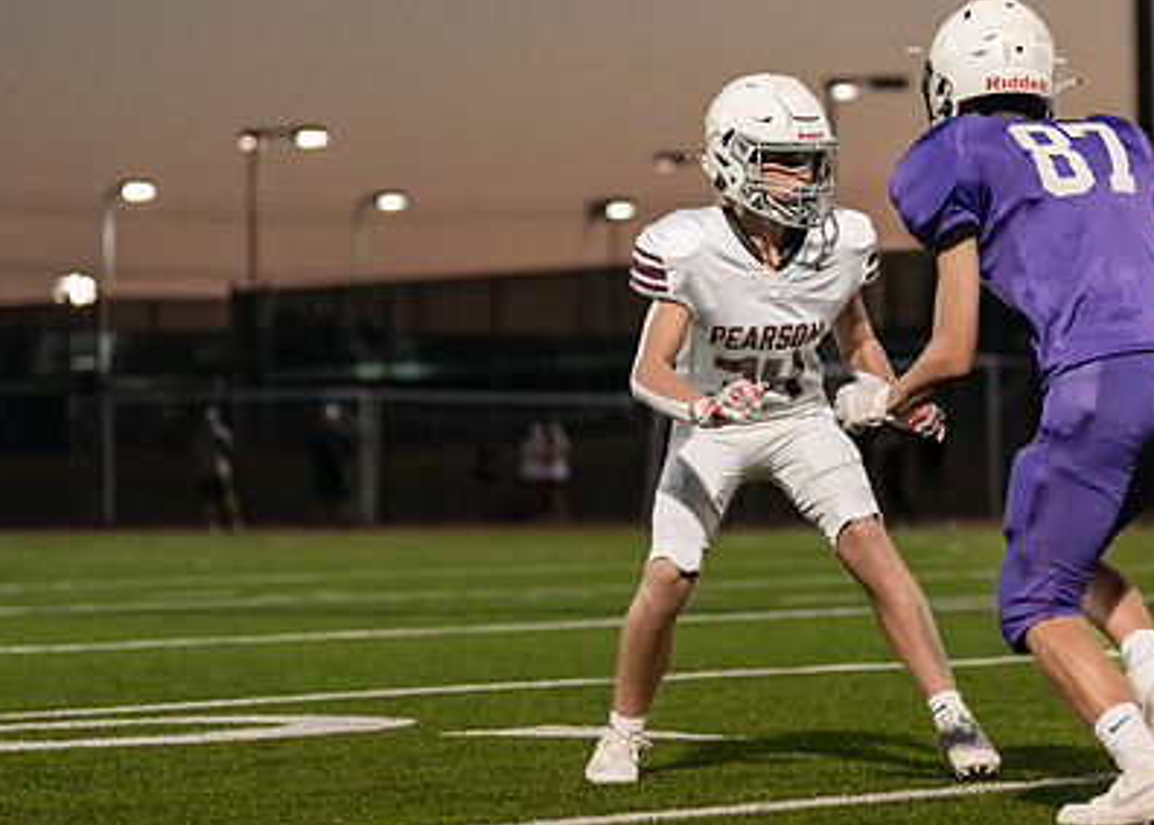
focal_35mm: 163
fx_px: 5343
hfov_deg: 12.3
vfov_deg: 8.8
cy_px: 347
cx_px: 822
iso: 3200
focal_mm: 104
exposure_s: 1/1250
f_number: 2.8
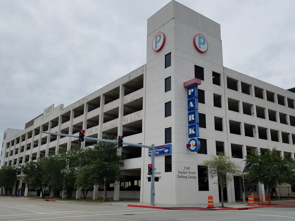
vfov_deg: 42.9
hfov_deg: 55.2
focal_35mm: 33
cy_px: 98
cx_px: 166
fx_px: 281
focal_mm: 4.2
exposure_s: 1/2768
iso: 50
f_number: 1.7
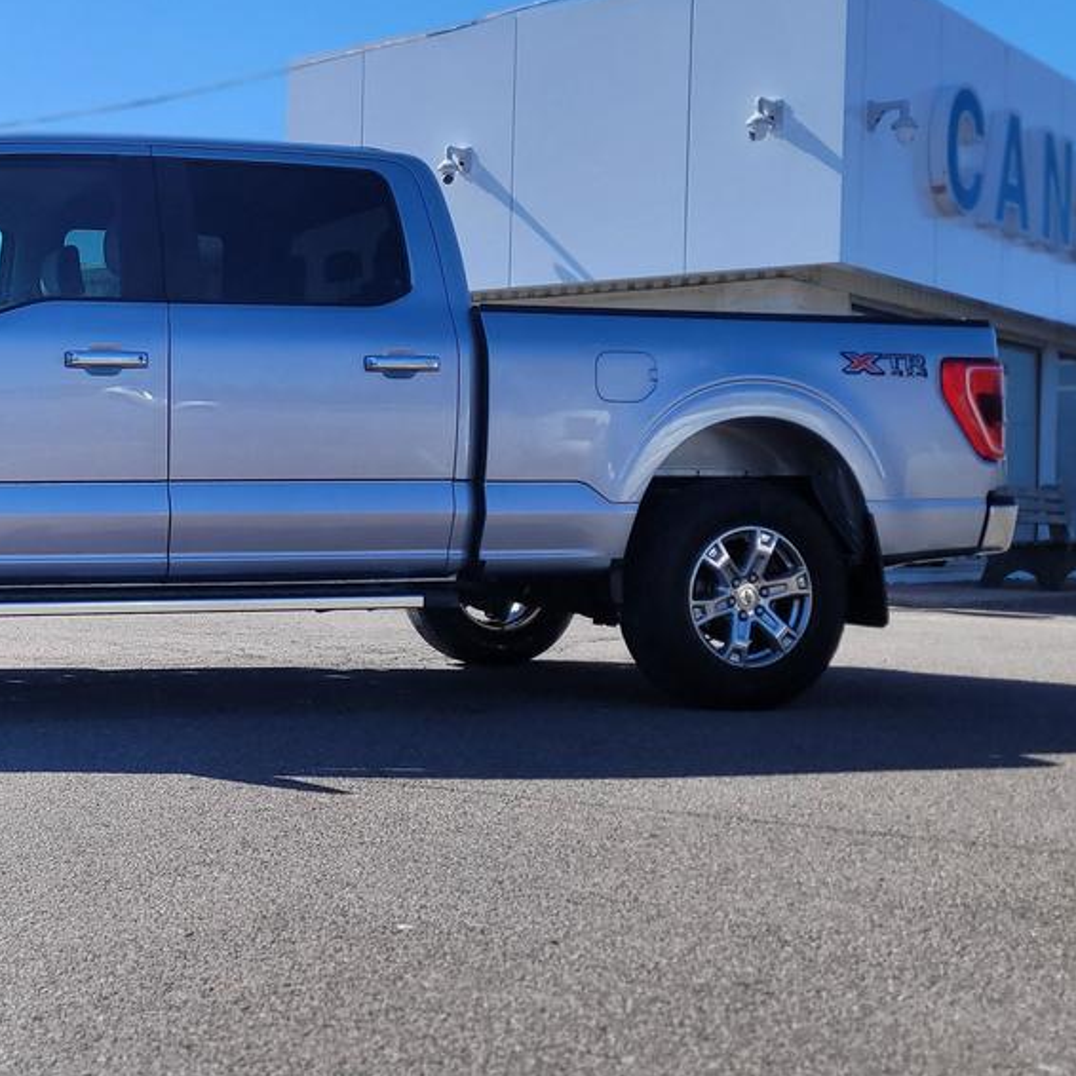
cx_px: 91
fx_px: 1829
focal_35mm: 52
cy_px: 506
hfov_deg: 31.2
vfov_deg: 32.8
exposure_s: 1/2151
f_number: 1.8
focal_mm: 5.4
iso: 40
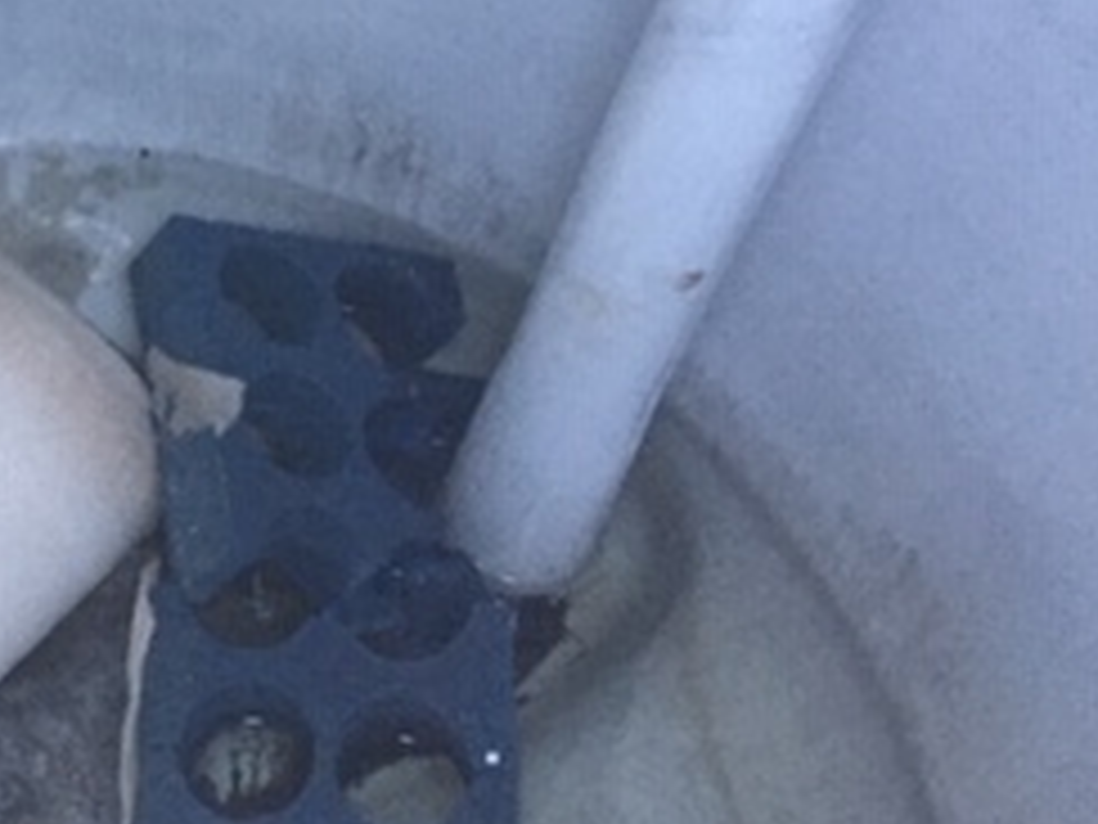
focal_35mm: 76
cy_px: -90
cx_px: -18
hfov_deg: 24.4
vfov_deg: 18.6
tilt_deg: -48.1
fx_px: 2411
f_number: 2.2
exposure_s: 1/30
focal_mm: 4.15
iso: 200
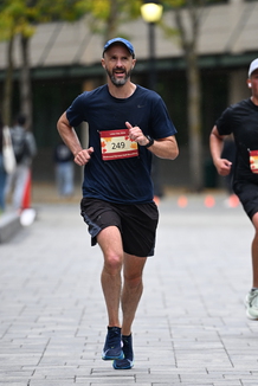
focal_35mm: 312
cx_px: 179
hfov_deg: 4.4
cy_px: 240
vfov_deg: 6.6
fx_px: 3347
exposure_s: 1/2500
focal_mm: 185
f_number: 2.8
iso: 1250
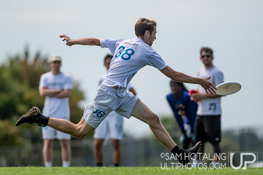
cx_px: 110
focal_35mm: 533
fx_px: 3894
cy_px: 76
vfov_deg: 2.6
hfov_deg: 3.9
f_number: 2.8
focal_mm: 300
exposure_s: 1/3200
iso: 100
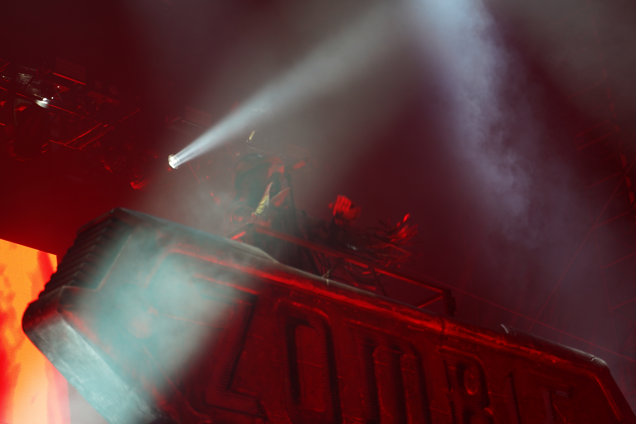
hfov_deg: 19.5
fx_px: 1855
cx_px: 318
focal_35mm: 105
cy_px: 212
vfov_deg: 13.0
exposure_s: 1/125
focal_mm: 105
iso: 800
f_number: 4
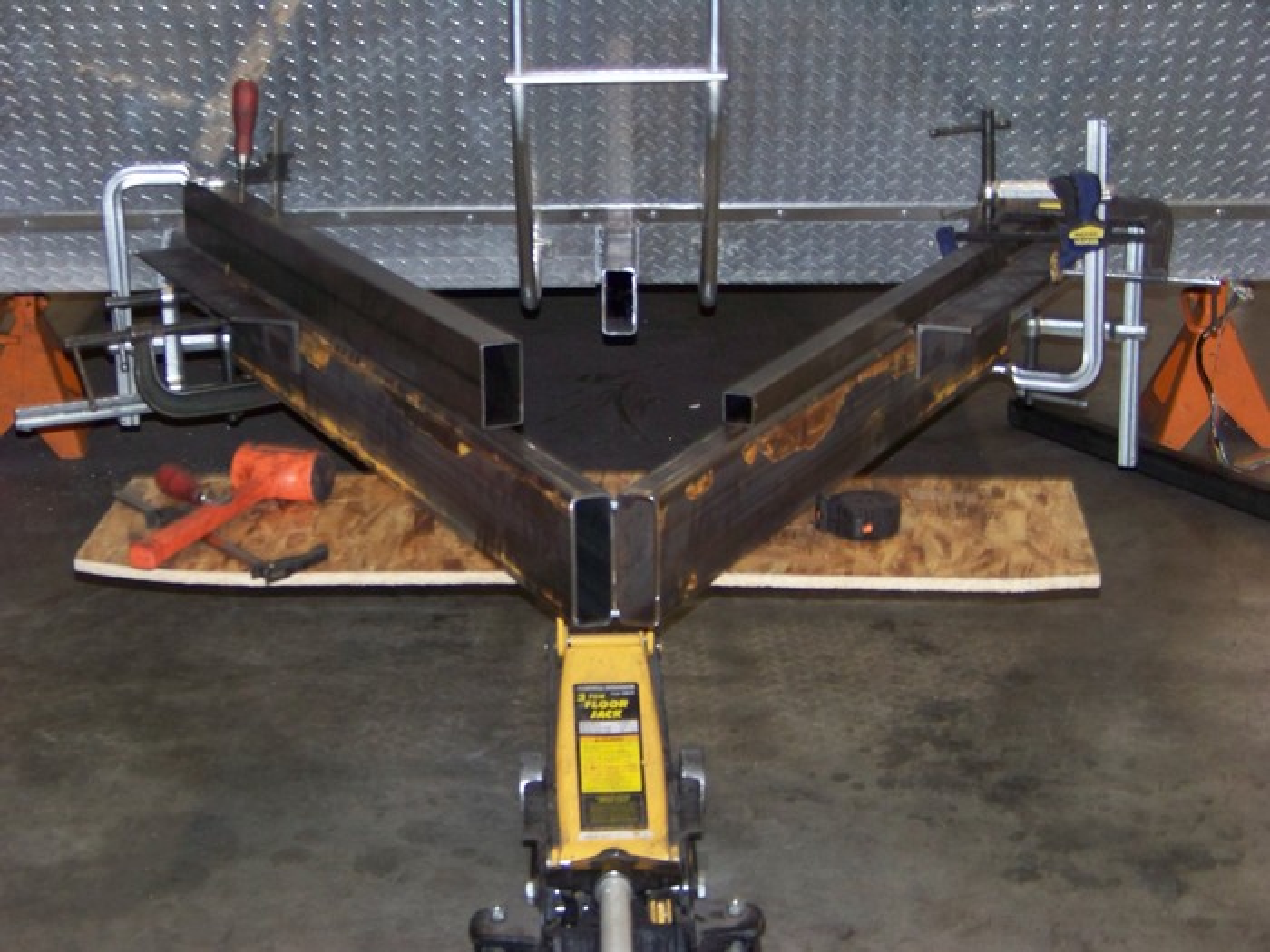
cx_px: 635
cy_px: 476
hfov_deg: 25.0
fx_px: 2862
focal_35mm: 78
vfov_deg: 18.9
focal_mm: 13.2
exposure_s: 1/30
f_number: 3.2
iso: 200
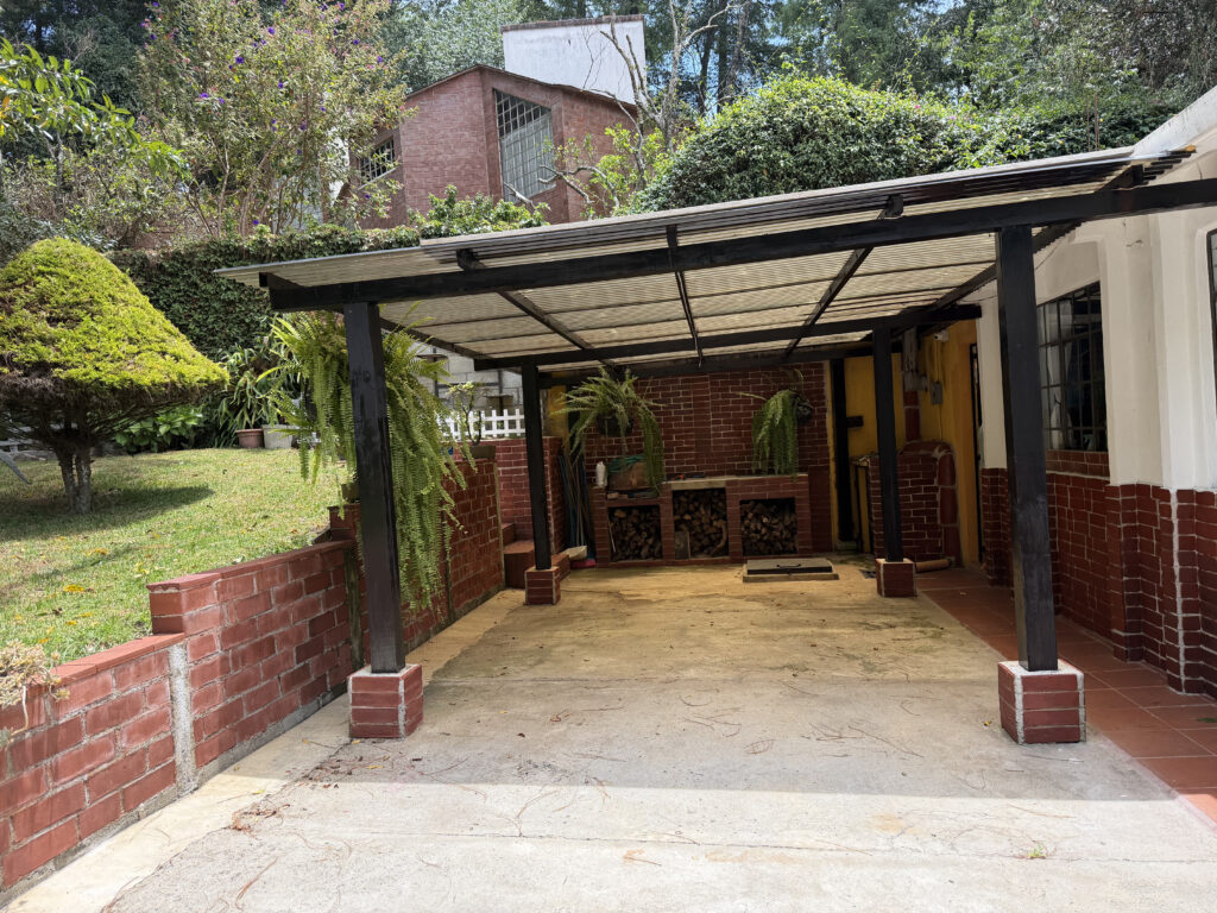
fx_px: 844
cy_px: 456
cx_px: 608
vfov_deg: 56.8
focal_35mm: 24
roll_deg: +3.5
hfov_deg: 71.6
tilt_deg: -0.6
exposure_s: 1/1091
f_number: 1.78
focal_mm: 6.76
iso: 100
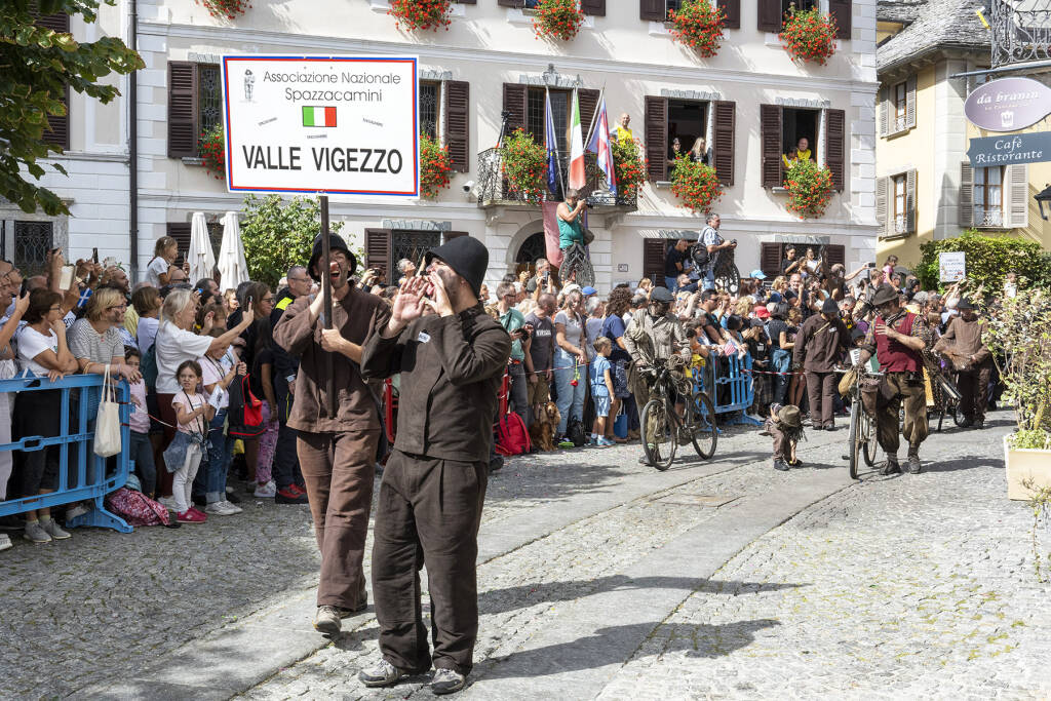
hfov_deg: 46.4
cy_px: 350
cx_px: 526
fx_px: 1226
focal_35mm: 42
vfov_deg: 31.9
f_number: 14
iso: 800
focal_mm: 42
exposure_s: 1/250
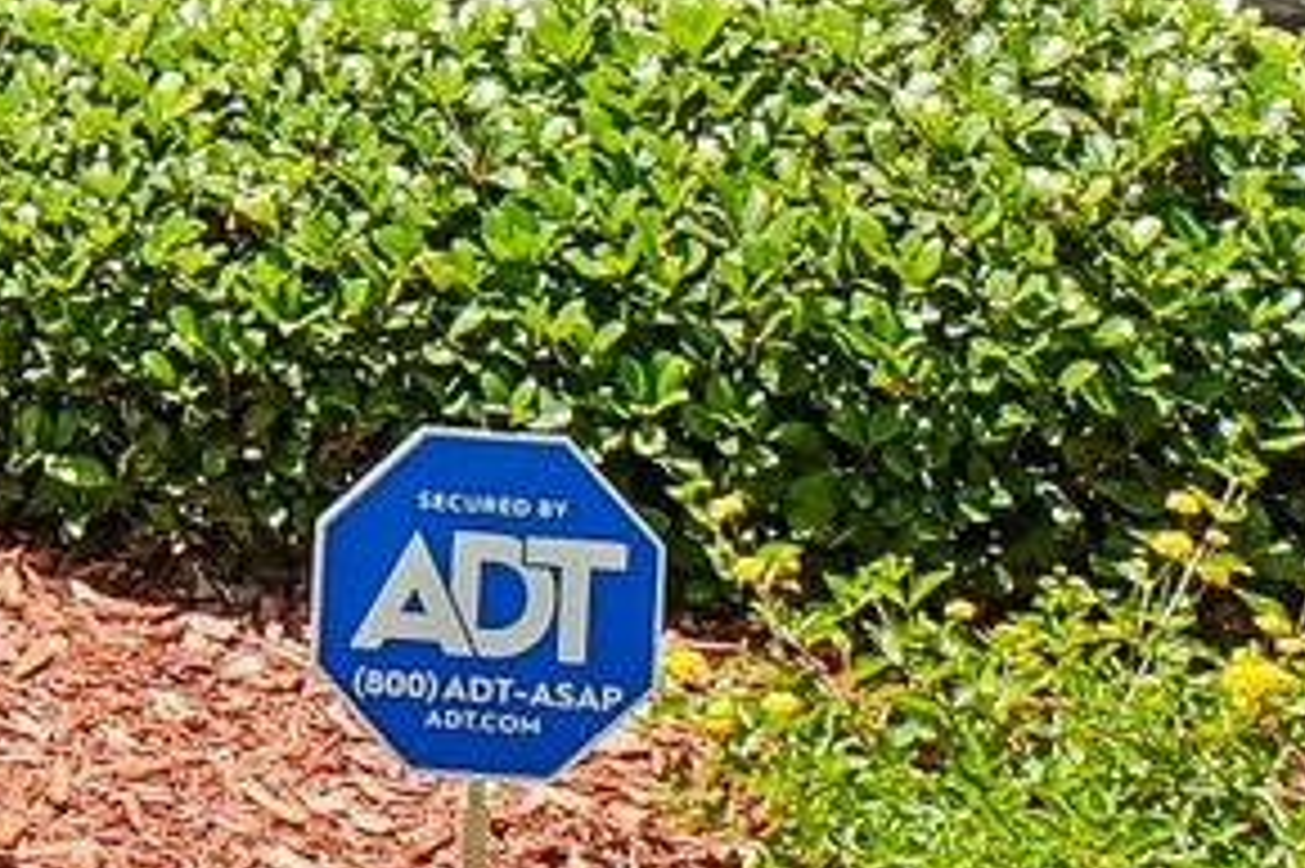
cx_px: -1512
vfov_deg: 9.6
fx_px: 4601
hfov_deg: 13.3
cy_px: -1203
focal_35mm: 127
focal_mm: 12
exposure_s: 1/250
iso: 400
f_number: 8
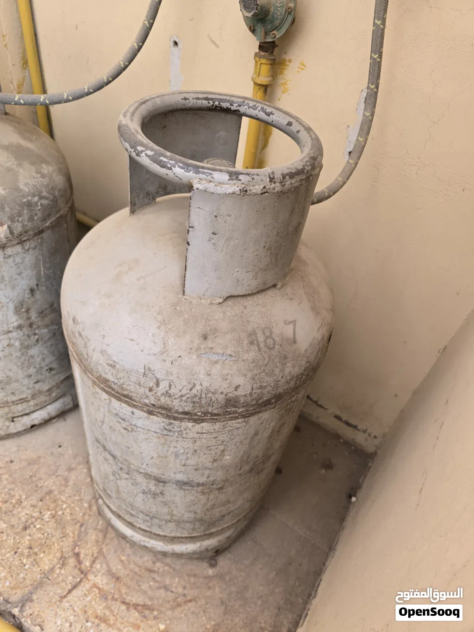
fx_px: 420
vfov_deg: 73.9
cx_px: 237
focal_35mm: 23
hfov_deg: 58.9
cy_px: 316
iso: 40
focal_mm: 6.3
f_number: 1.7
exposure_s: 1/180
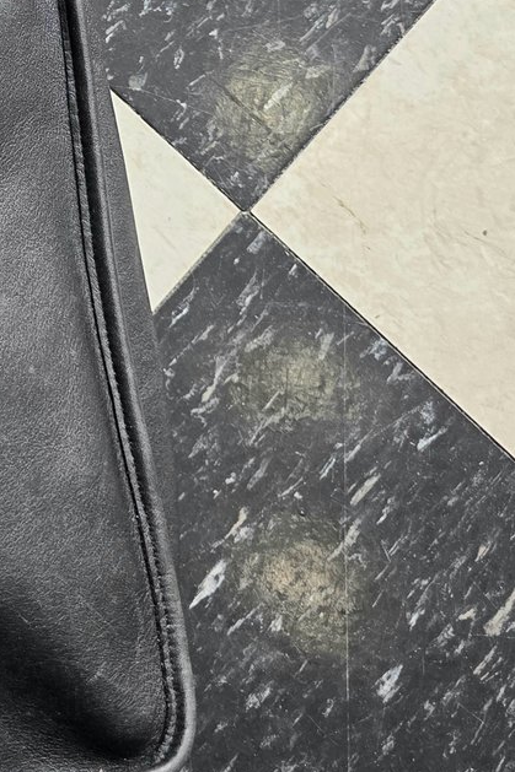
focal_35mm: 73
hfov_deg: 16.6
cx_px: -309
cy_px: -126
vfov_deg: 25.2
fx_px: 1567
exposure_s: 1/120
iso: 160
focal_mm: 6.3
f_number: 1.7
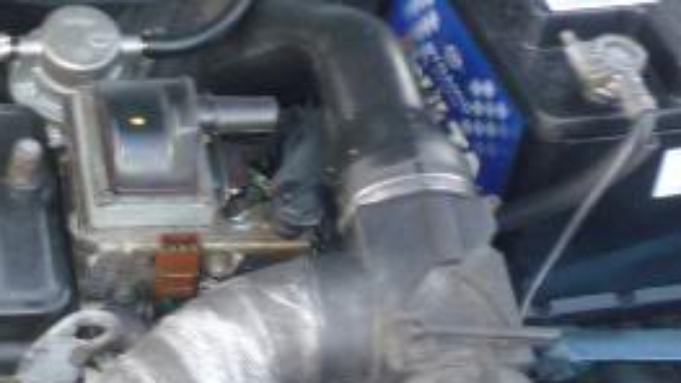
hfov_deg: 16.4
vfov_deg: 9.9
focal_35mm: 123
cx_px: -218
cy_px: 145
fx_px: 2221
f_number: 3.3
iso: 80
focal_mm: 5.2
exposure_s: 1/30
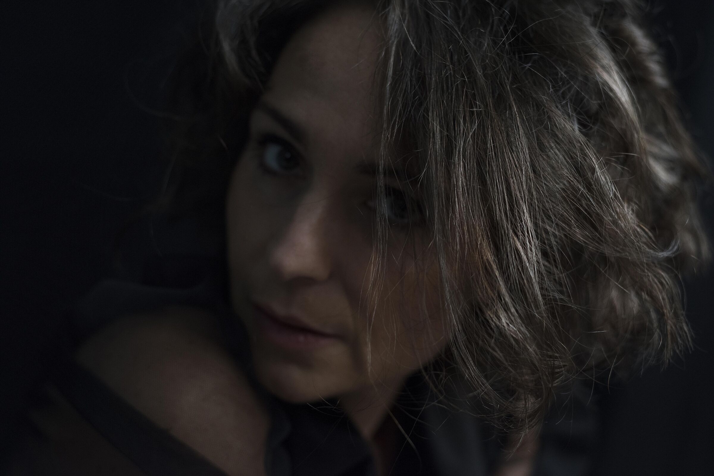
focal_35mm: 50
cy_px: 238
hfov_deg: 39.6
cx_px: 357
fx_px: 992
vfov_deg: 27.0
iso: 1000
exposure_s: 1/160
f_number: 3.2
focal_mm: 50
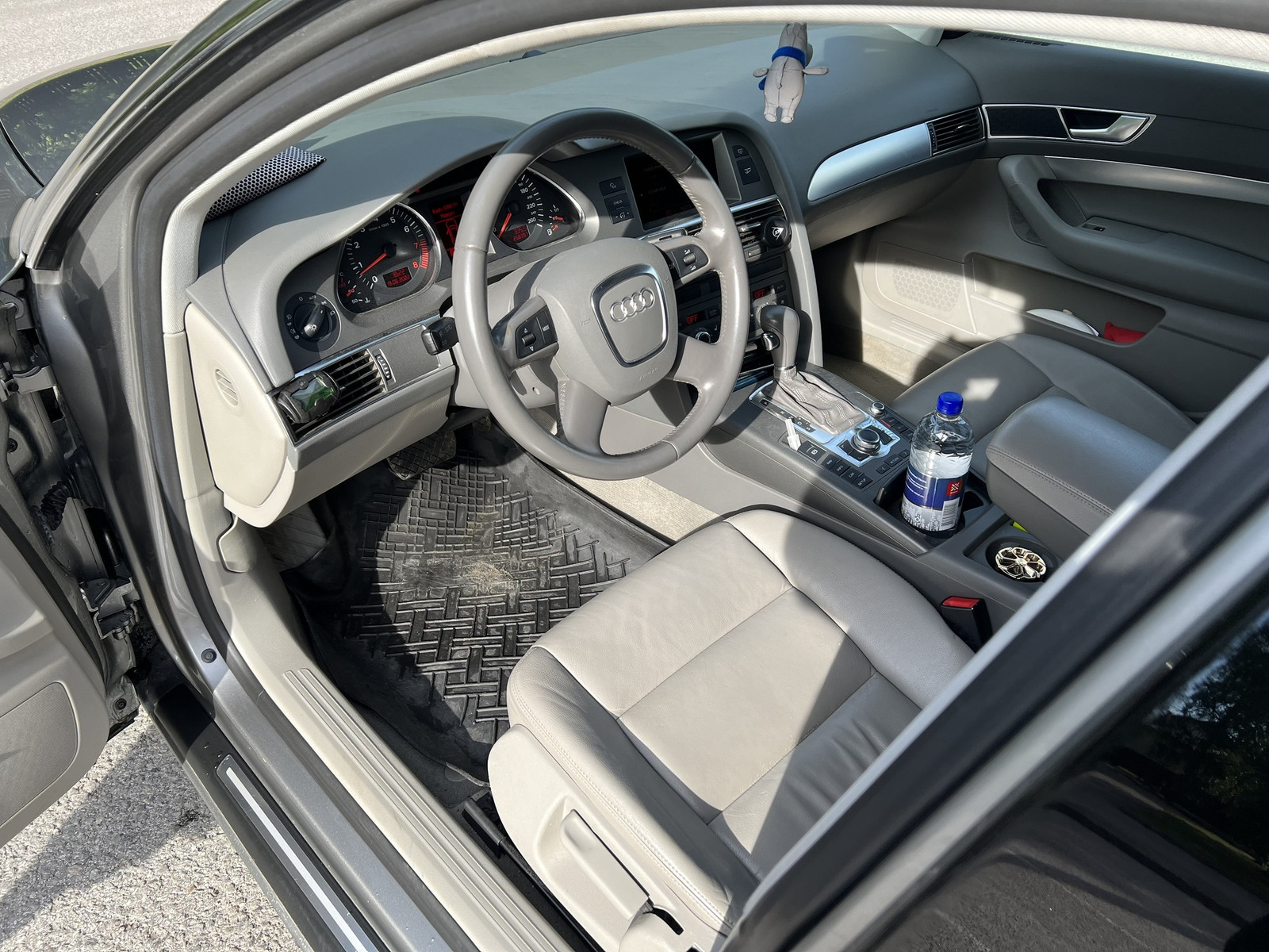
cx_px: 634
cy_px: 476
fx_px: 953
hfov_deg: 67.3
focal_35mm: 26
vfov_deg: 53.1
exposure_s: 1/808
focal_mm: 5.7
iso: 50
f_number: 1.5
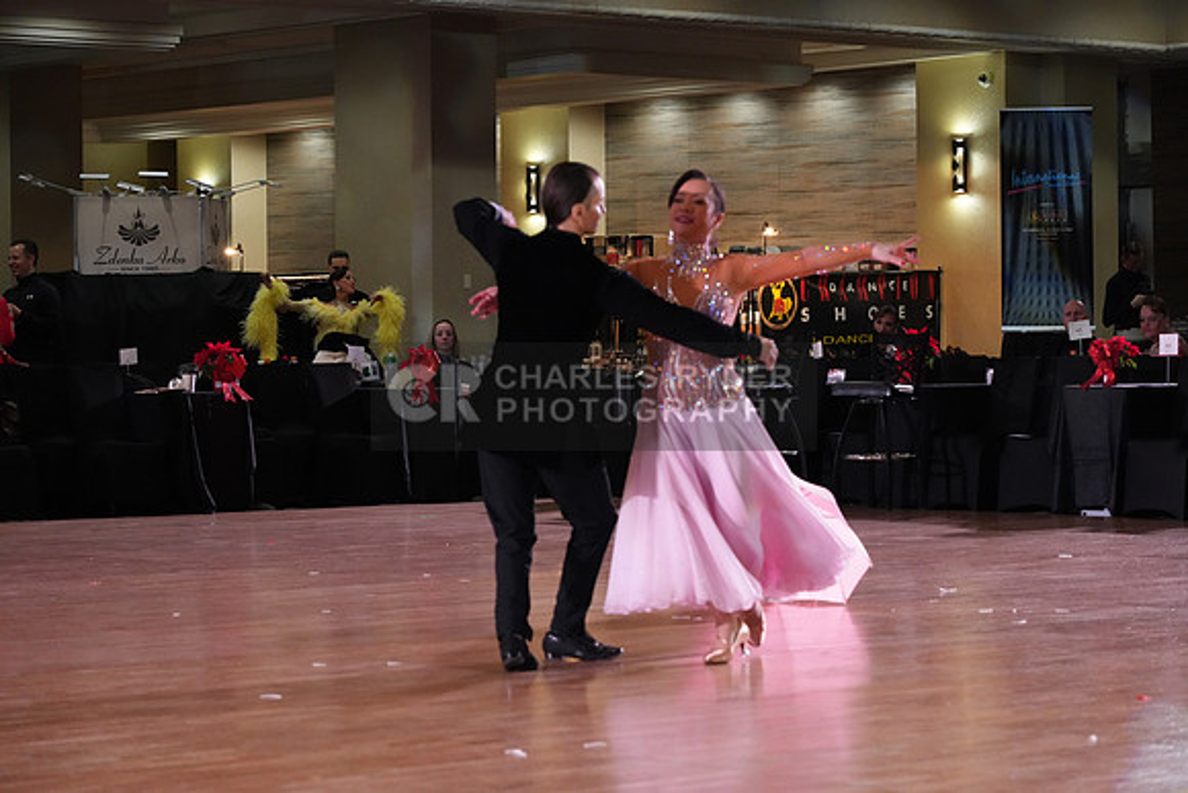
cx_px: 594
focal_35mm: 105
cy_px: 396
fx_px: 3466
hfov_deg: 19.5
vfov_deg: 13.0
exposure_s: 1/320
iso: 5000
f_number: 5.6
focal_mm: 105
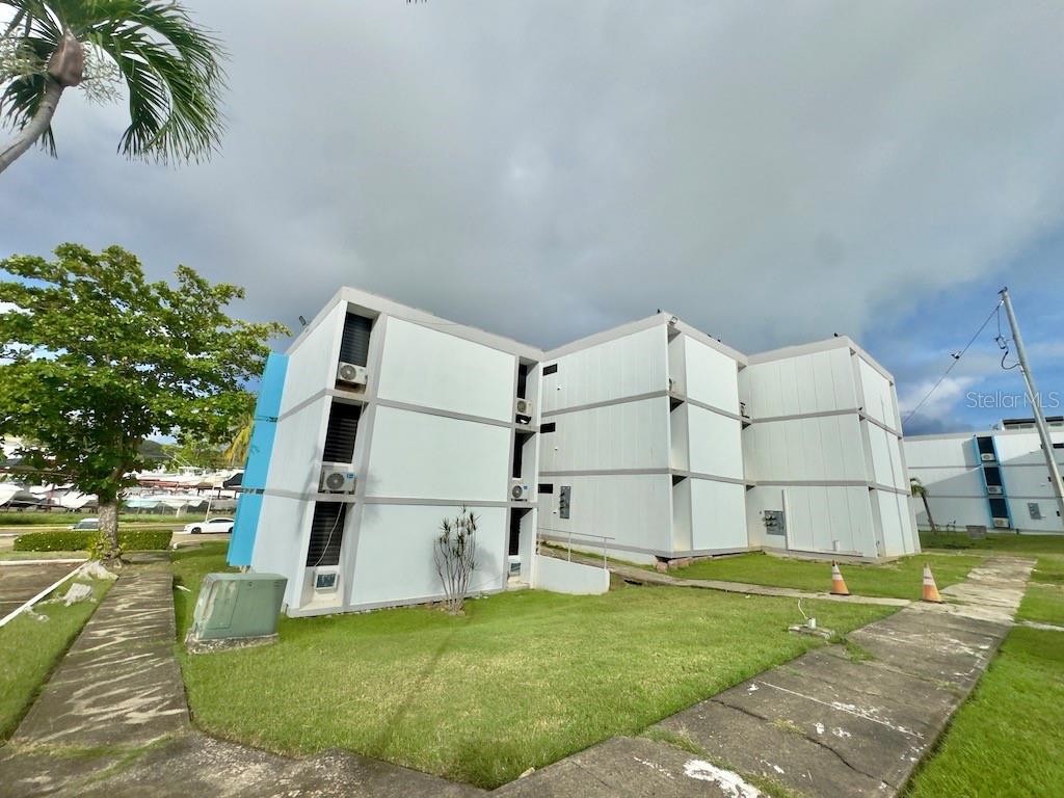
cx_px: 532
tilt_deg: +11.7
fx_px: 430
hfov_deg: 102.1
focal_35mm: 14
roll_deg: -3.2
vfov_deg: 85.7
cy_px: 399
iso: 32
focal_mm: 2.22
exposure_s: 1/4630
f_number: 2.2
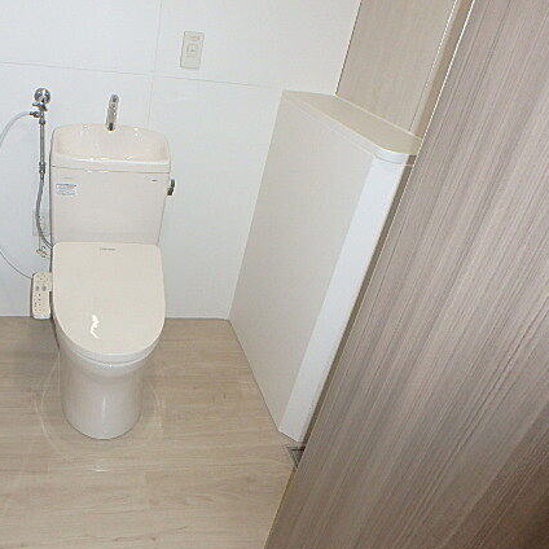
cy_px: 267
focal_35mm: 28
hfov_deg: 54.9
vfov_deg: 57.3
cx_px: 144
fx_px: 502
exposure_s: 1/30
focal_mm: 3.7
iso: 400
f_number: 3.5
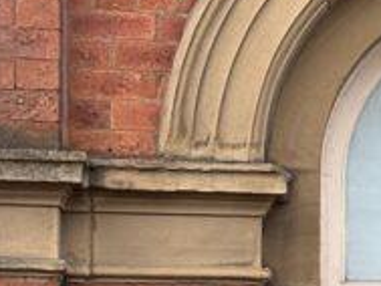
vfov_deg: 5.2
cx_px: 945
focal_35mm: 281
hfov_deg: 6.7
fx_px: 3095
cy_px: 485
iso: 32
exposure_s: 1/512
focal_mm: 5.96
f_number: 1.6
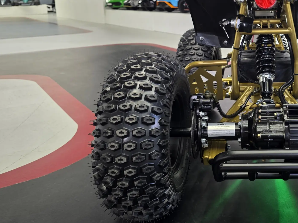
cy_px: 57
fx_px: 362
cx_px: 257
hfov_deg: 41.9
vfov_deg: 33.7
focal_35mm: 42
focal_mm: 6.3
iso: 100
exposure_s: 1/100
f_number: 1.7
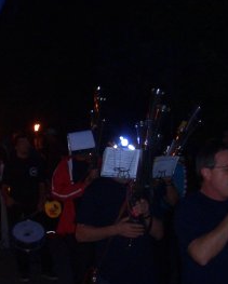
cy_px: 187
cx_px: -19
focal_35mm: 83
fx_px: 699
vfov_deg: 22.9
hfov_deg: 17.9
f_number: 2.6
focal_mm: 5.8
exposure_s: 1/40
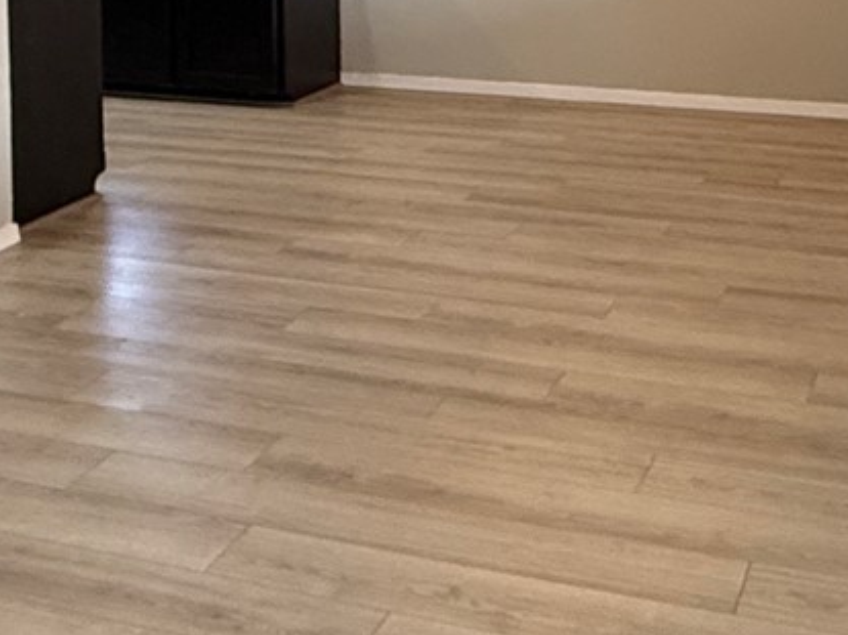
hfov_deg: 29.8
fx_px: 1591
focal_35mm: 65
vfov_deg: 21.4
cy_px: -61
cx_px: 375
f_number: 2.2
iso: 320
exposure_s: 1/120
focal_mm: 2.22
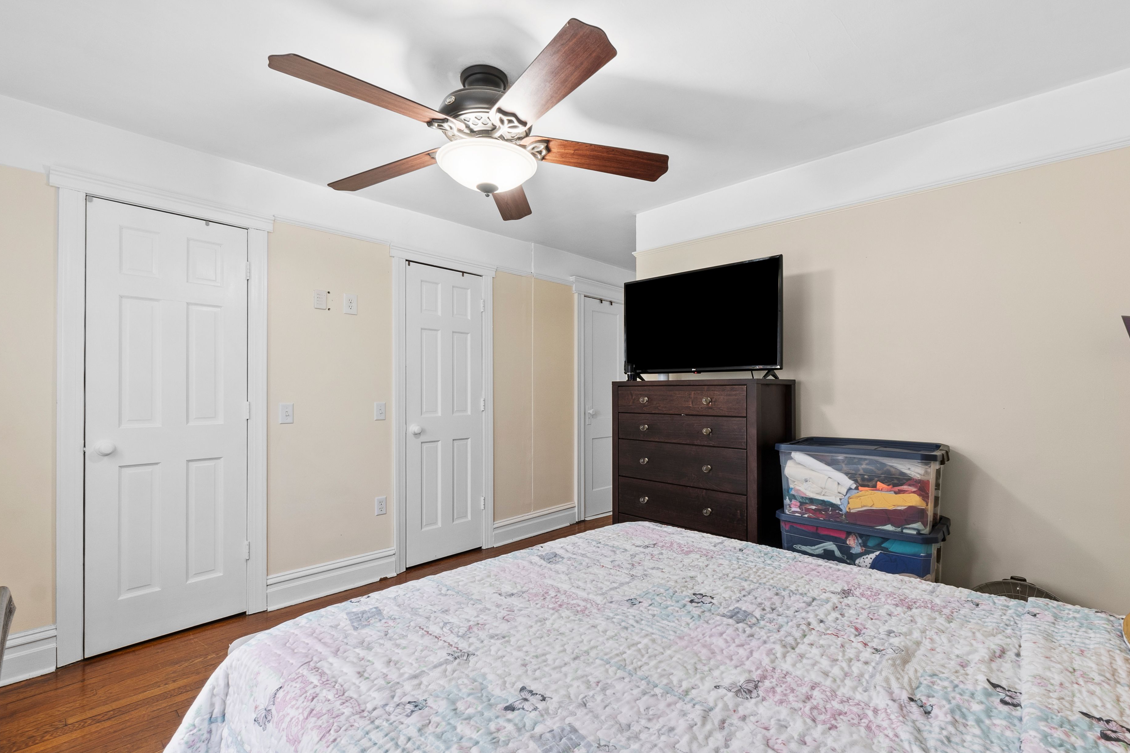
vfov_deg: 73.7
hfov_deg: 96.7
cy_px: 391
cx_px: 590
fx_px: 502
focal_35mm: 16
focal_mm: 10
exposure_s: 2
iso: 200
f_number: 9
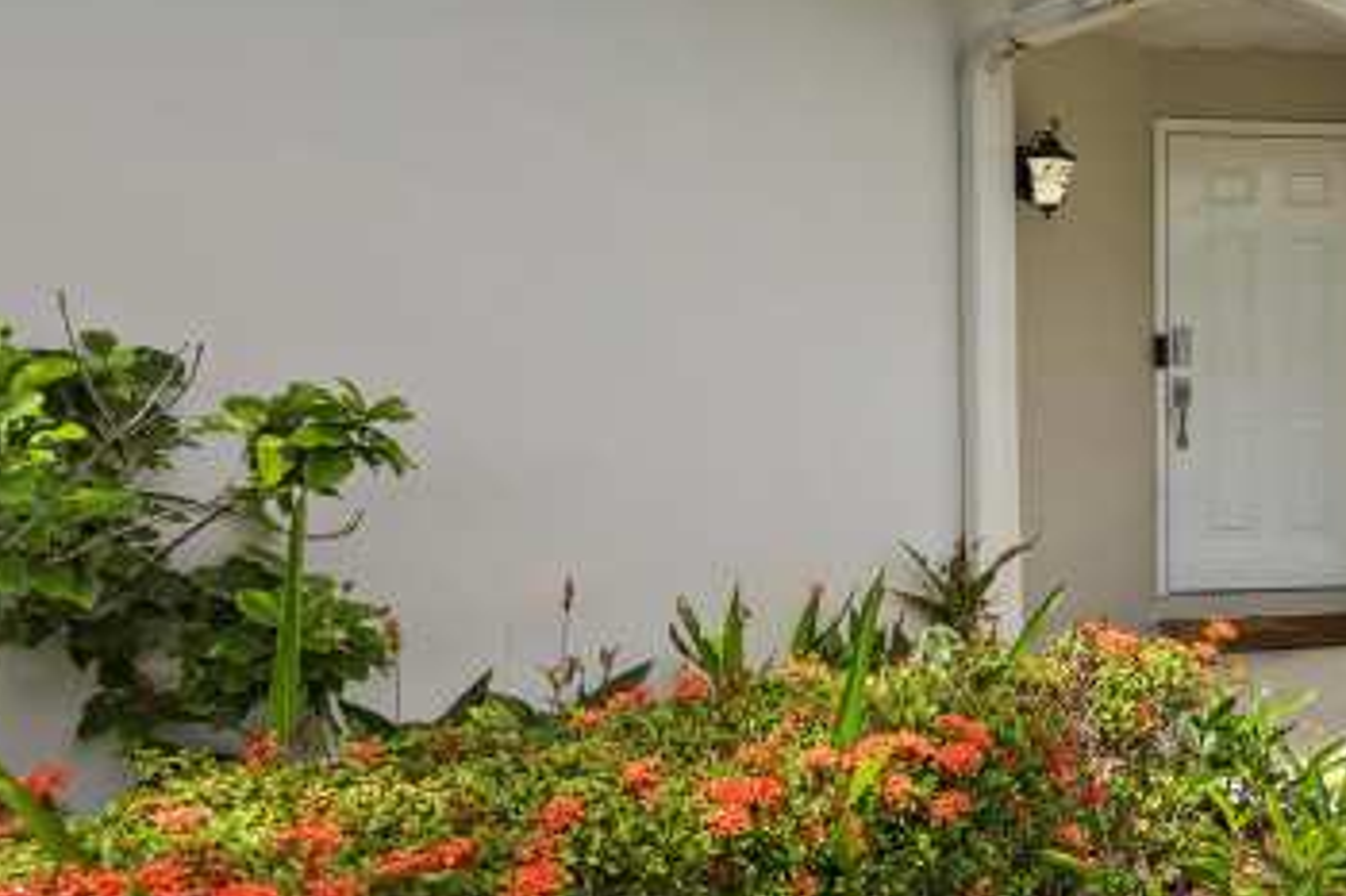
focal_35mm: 32
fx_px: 1196
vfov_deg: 41.0
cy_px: 386
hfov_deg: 50.6
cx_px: 1261
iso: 250
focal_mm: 14
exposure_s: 1/200
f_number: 9
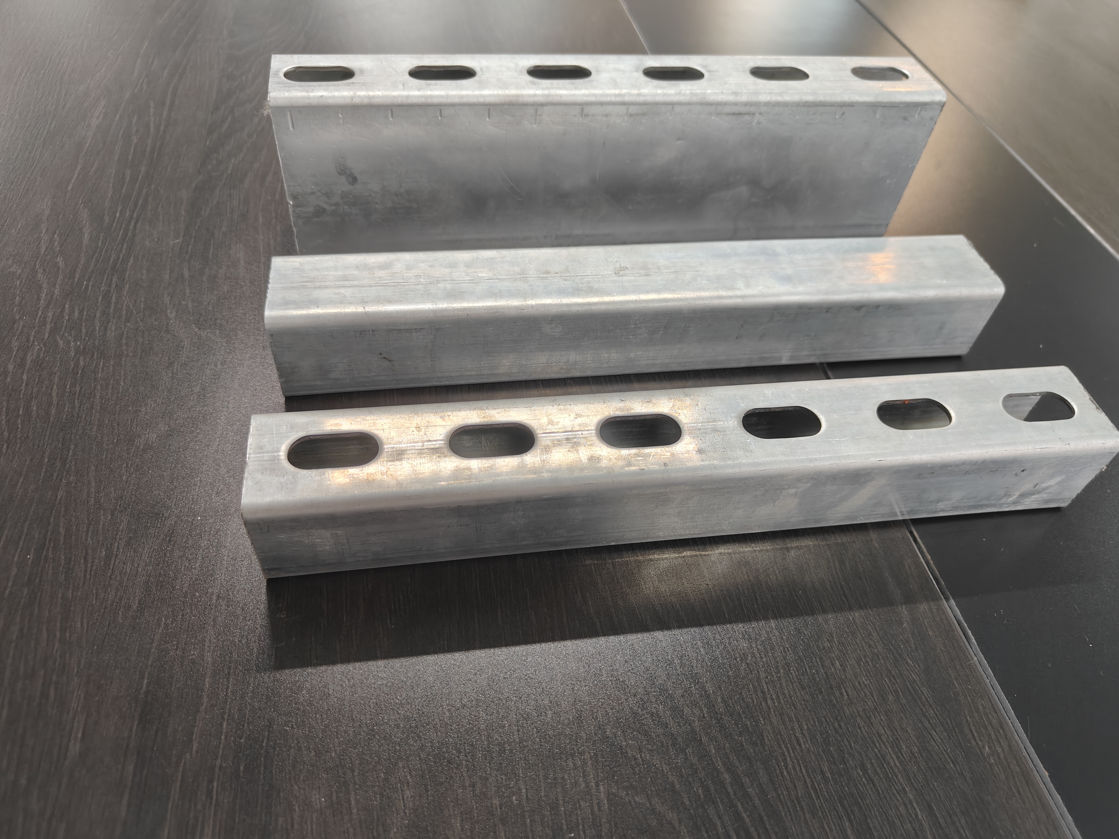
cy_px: 420
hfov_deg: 71.6
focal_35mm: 24
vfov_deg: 56.8
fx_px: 776
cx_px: 560
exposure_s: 1/50
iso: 500
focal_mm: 5.59
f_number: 1.8
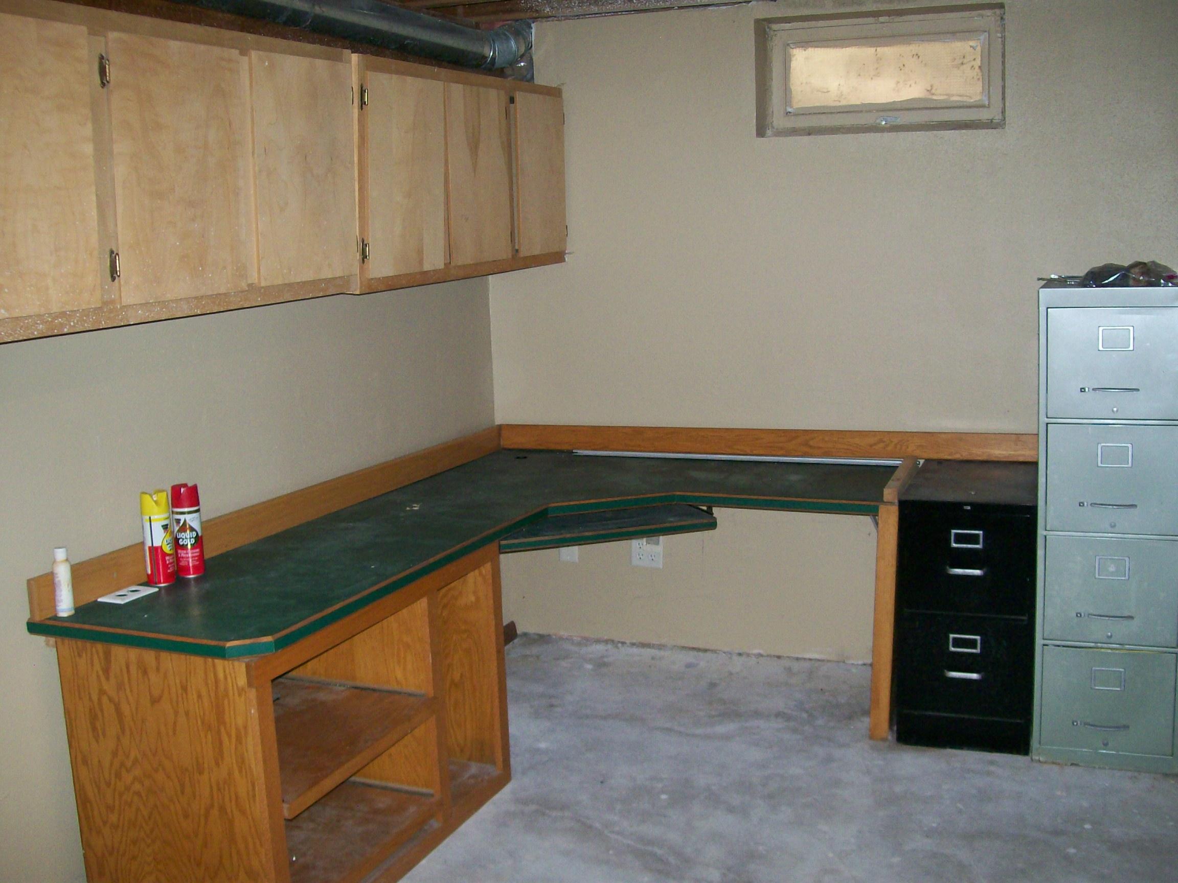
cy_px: 442
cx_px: 589
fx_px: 1225
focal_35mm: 36
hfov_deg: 51.4
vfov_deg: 39.7
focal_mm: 6
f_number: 2.7
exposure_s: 1/64
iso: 140
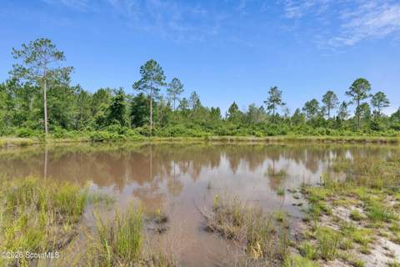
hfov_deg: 93.3
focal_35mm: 17
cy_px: 134
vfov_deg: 70.4
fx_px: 189
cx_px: 200
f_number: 8
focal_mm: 17
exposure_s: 1/500
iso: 250
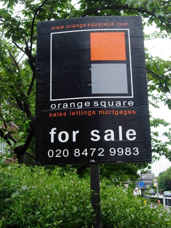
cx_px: 79
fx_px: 329
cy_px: 102
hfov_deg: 29.1
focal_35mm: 50
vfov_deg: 38.1
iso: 64
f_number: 2.8
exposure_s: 1/322
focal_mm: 7.8
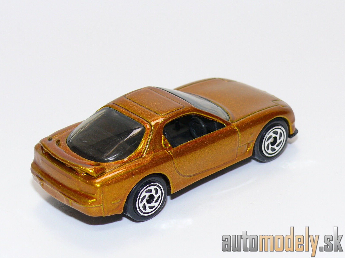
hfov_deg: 18.9
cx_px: 172
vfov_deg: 14.2
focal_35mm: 104
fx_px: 1036
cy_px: 129
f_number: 4
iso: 100
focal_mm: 13.6
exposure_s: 1/30
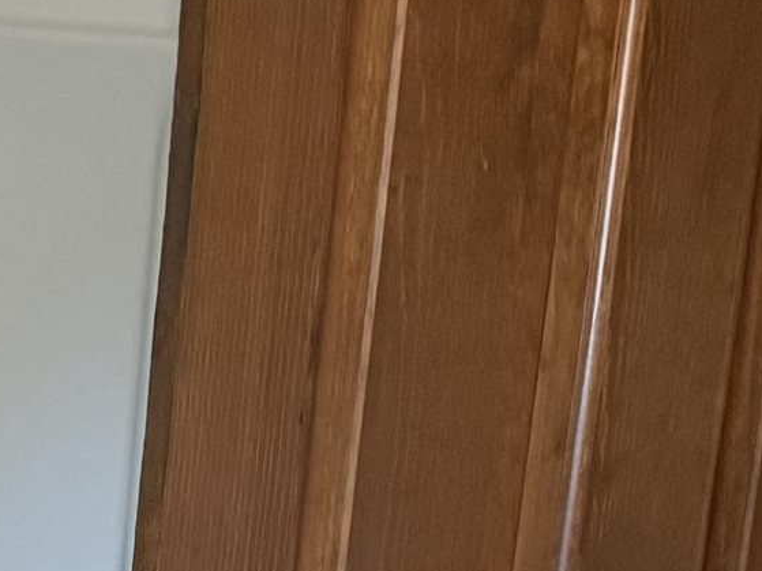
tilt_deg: -14.8
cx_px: -214
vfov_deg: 10.3
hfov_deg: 14.4
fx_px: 2905
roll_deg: -3.4
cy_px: 1147
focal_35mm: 132
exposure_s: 1/40
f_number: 1.78
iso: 800
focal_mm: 6.76
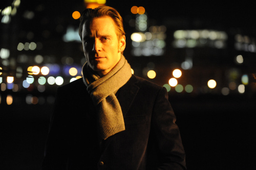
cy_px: 85
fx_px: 639
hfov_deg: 22.6
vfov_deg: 15.1
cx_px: 128
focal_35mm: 90
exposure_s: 1/80
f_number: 3.2
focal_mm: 90
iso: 6400
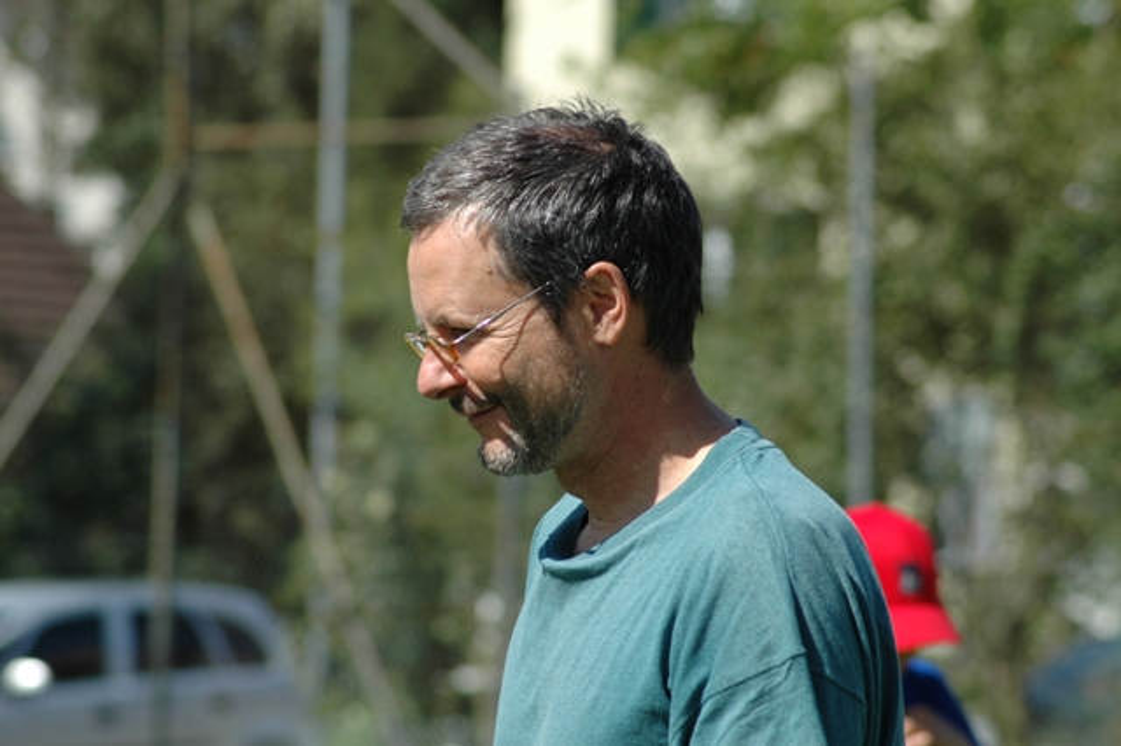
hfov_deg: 8.9
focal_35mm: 232
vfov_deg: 5.9
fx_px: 7236
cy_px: 373
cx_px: 560
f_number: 6.3
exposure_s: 1/640
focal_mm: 155
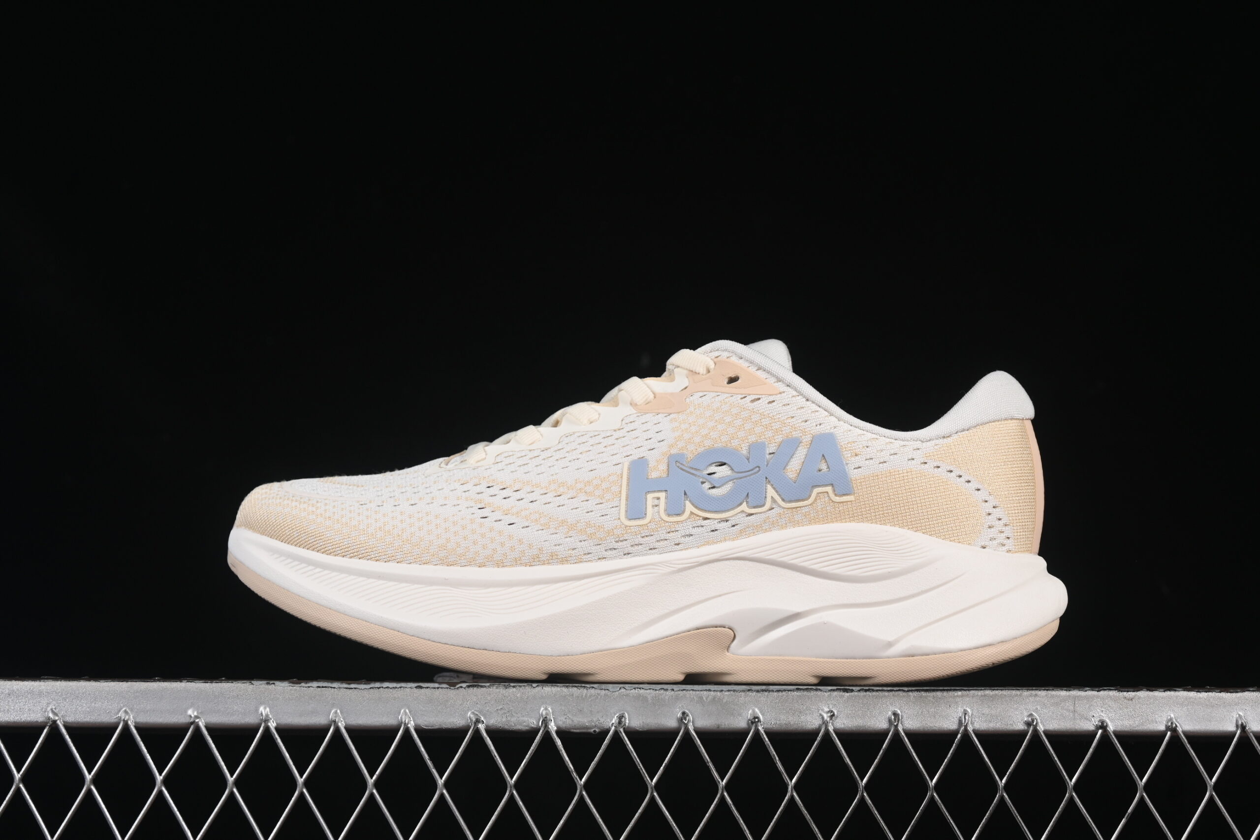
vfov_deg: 18.2
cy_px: 420
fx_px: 2625
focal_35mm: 75
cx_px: 630
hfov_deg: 27.0
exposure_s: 1/80
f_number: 8
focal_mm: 50
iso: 160
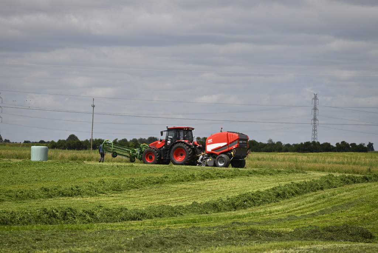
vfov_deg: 6.9
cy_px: 126
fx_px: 2101
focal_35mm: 200
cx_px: 189
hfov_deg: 10.3
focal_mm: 200
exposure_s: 1/2000
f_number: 6.3
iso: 250
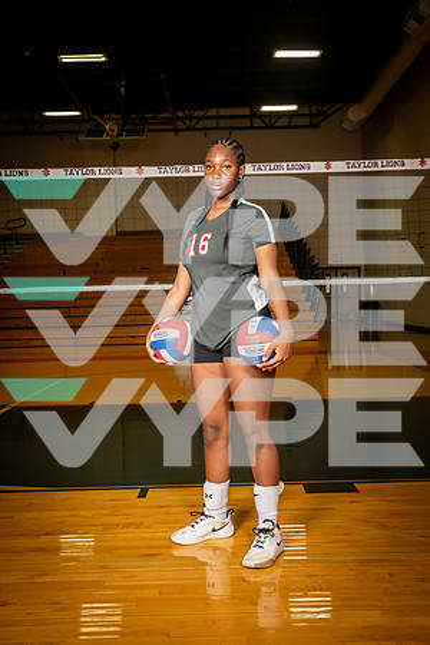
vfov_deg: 46.4
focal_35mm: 42
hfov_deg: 31.9
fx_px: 752
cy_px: 322
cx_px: 215
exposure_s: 1/250
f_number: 7.1
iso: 800
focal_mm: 42
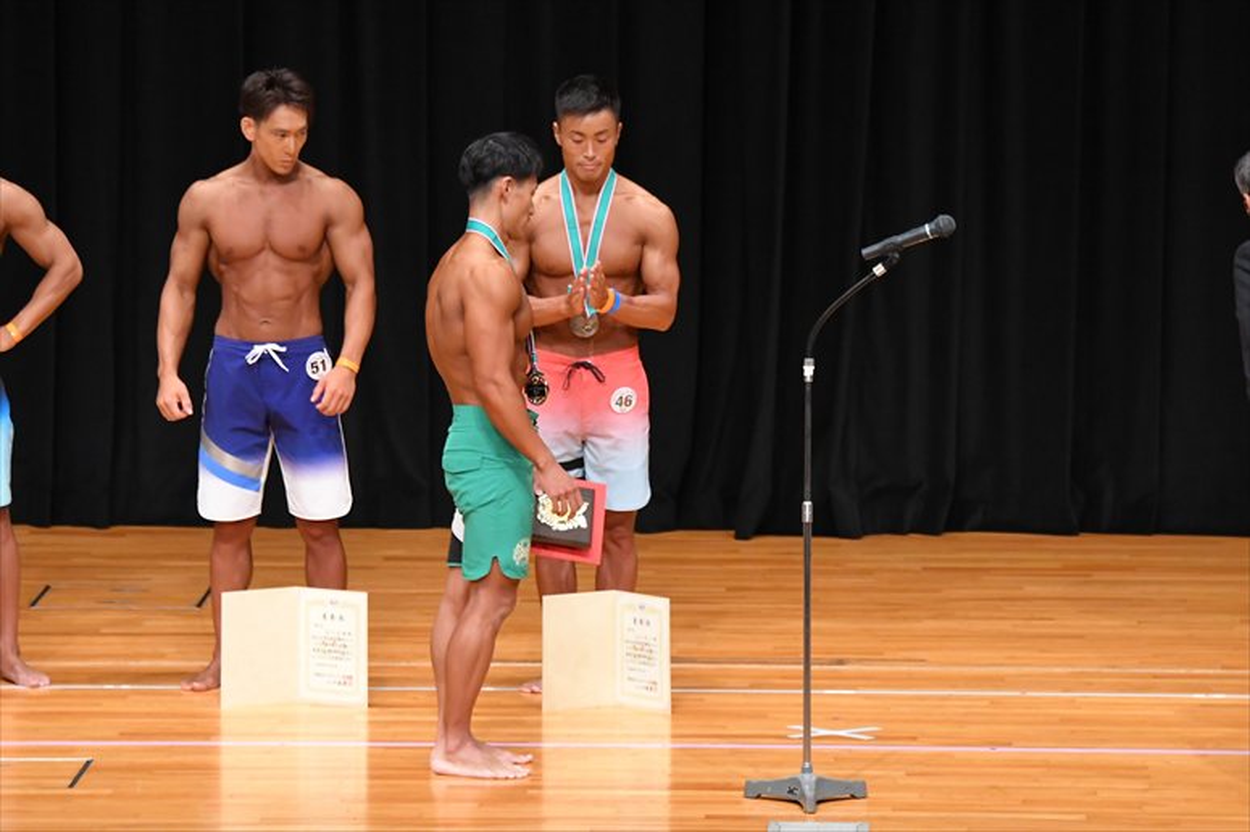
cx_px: 625
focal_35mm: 240
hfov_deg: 8.6
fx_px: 8329
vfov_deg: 5.7
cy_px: 416
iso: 4000
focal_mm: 160
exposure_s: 1/400
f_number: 5.6
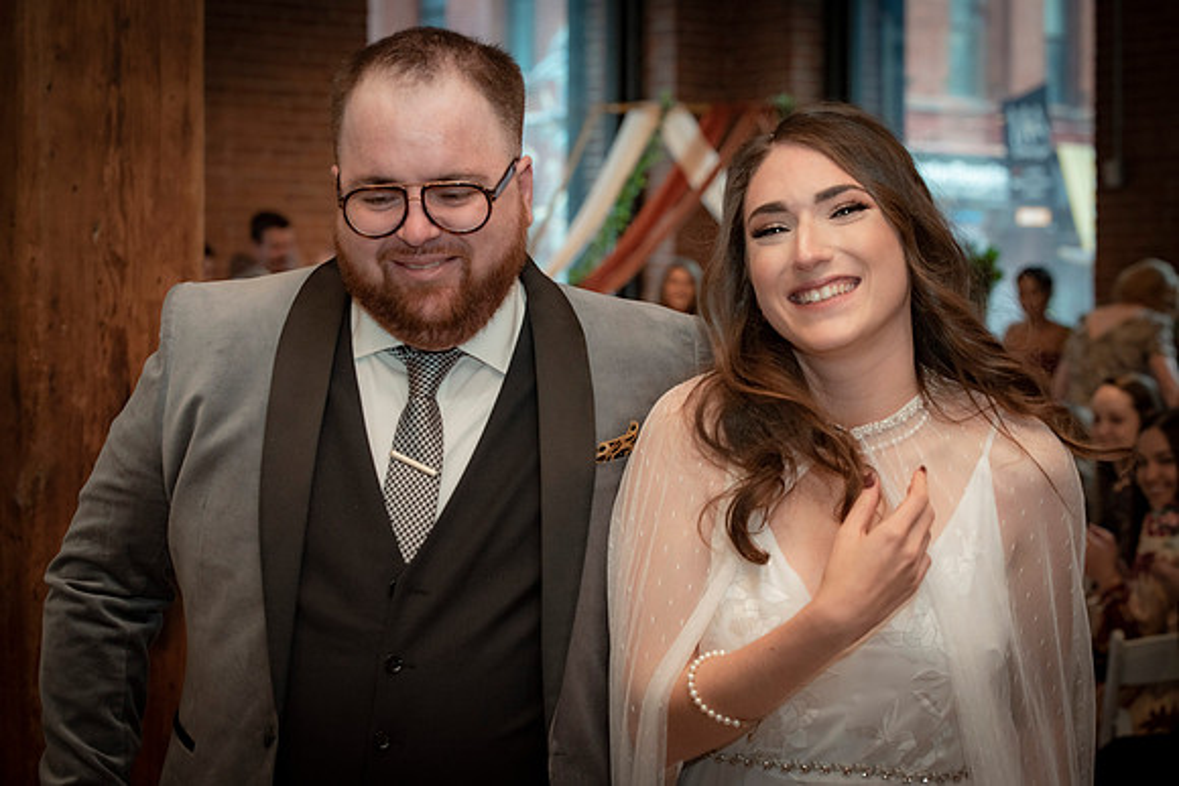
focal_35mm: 70
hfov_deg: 28.8
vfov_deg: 19.5
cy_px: 393
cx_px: 590
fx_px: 2293
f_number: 5
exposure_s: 1/125
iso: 800
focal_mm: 70
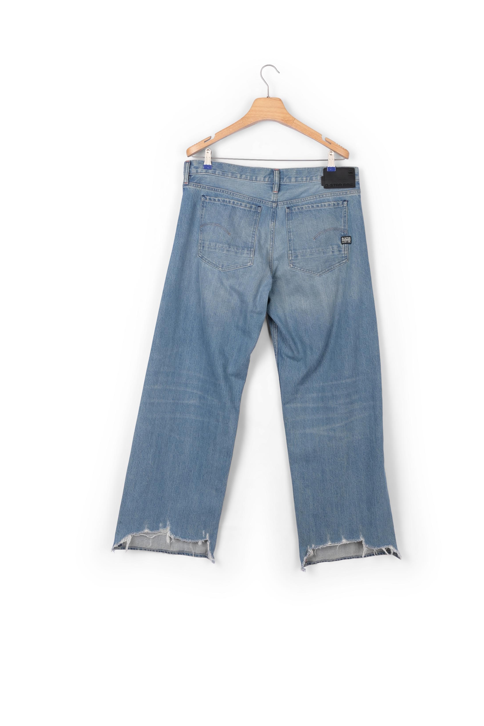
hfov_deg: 29.8
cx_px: 268
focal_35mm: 45
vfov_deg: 43.6
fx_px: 908
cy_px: 380
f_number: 13
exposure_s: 1/200
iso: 100
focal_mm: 37
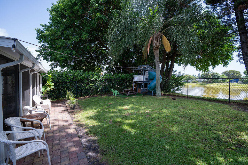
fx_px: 110
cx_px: 124
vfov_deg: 73.8
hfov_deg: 96.7
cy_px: 82
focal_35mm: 16
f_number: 4
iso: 160
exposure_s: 1/400
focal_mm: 16
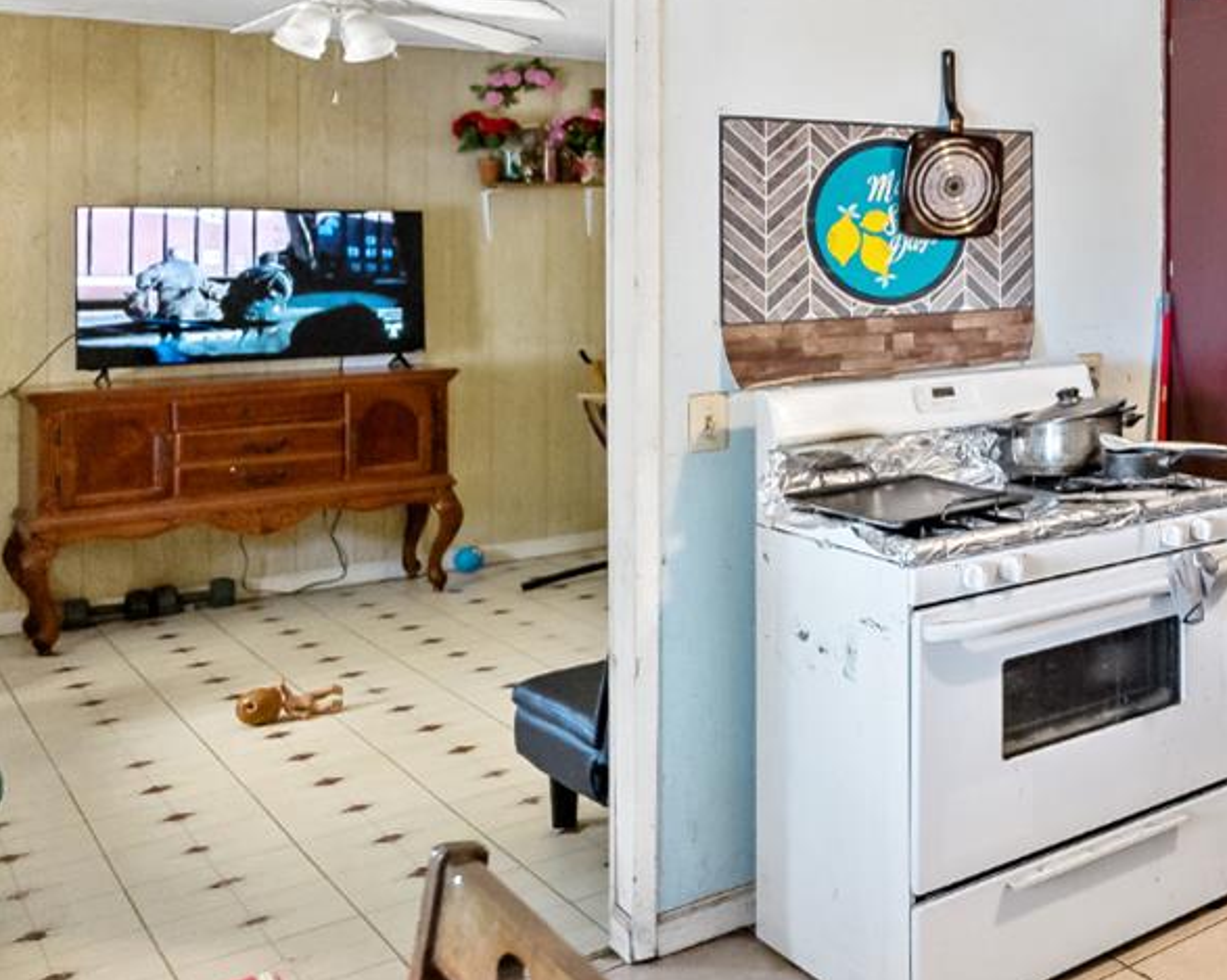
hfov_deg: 36.3
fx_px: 1376
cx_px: 1497
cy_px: 161
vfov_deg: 37.4
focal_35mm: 38
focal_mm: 15.8
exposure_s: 1/160
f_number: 2.8
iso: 2500
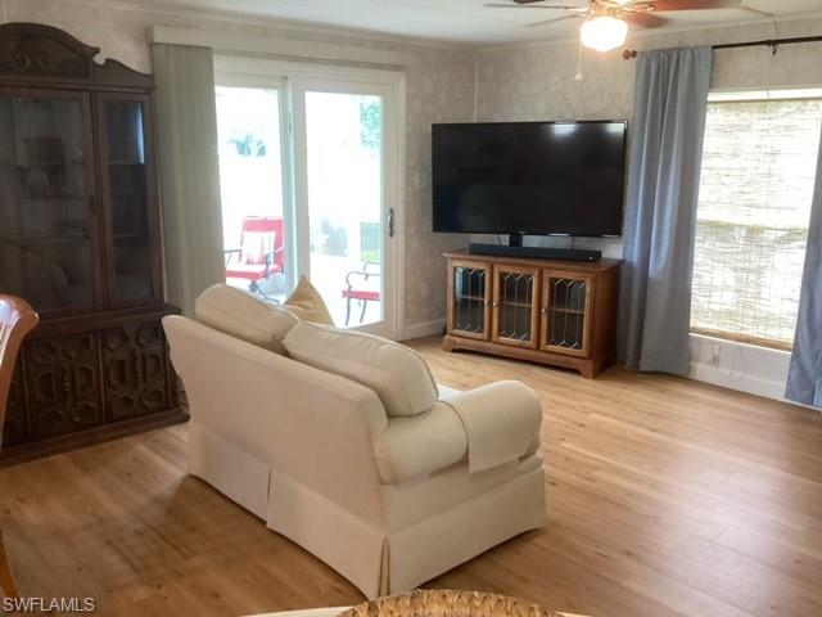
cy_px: 308
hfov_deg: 58.4
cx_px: 411
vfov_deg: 45.4
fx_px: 736
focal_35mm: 31
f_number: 2.4
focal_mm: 3.3
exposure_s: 1/60
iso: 160
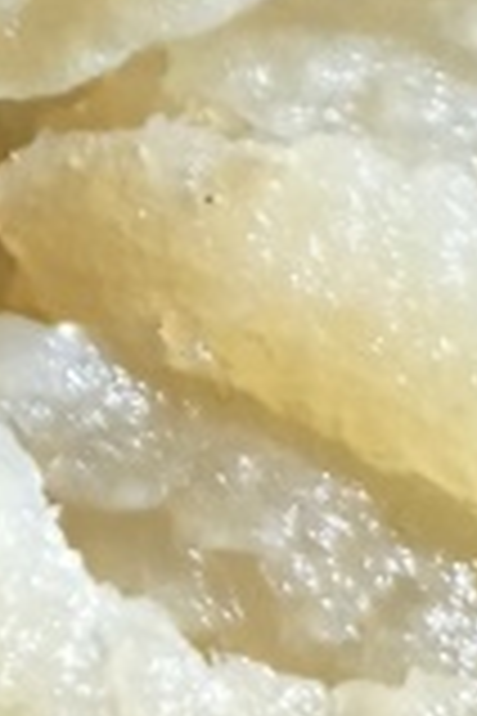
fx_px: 3200
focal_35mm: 161
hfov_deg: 7.9
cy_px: -367
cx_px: -688
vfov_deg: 12.1
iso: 1464
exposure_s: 1/33.3
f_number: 1.57
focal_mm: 5.6
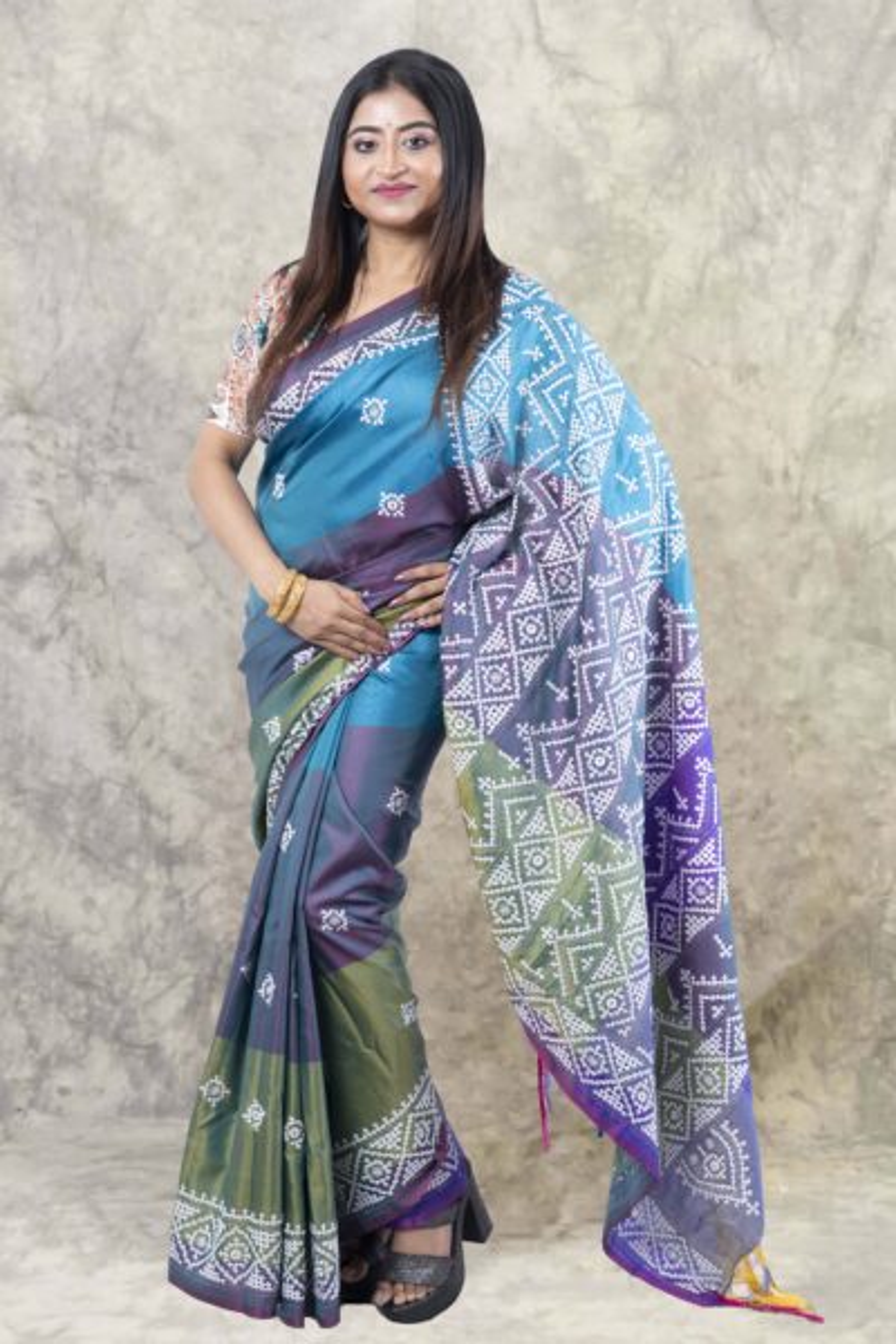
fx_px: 1867
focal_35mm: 50
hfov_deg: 27.0
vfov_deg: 39.6
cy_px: 672
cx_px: 448
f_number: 6.3
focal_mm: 50
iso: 125
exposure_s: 1/160
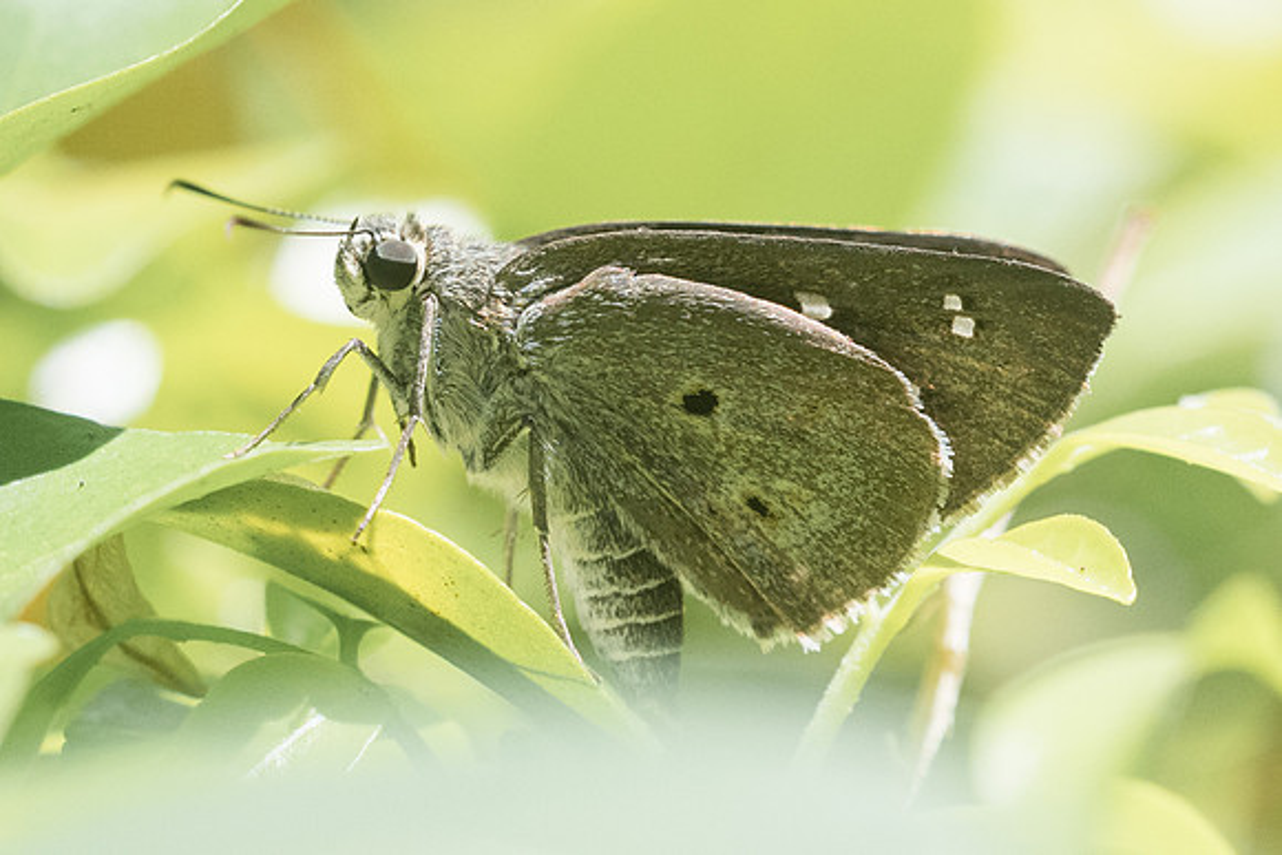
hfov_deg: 4.1
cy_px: 367
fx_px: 18103
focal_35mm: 508
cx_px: 515
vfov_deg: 2.7
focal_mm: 150
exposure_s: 1/2000
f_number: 7.1
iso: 800
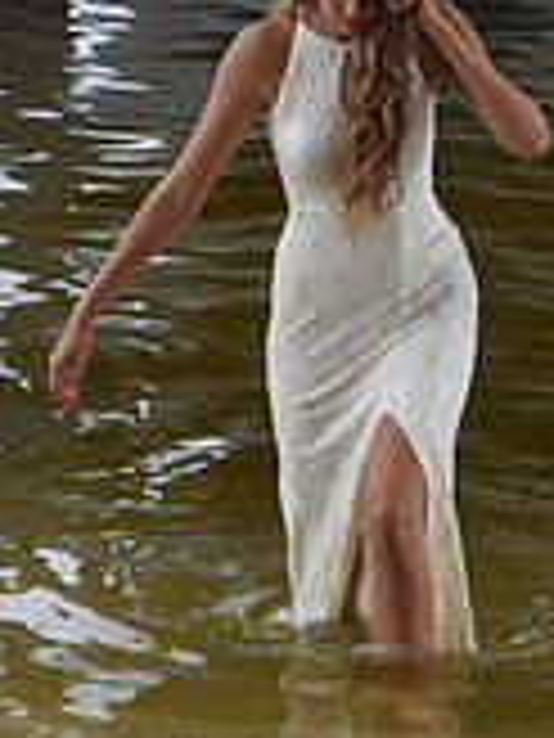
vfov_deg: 9.1
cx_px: 358
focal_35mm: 214
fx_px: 4567
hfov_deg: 6.9
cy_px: -140
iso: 280
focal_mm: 42
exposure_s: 1/250
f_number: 8
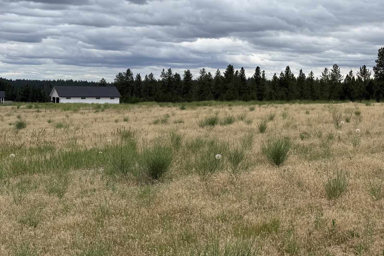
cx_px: 329
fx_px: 555
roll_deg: -0.9
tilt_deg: +0.2
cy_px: 95
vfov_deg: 25.9
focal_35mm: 52
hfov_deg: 36.3
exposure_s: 1/2232
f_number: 1.78
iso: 80
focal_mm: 6.76
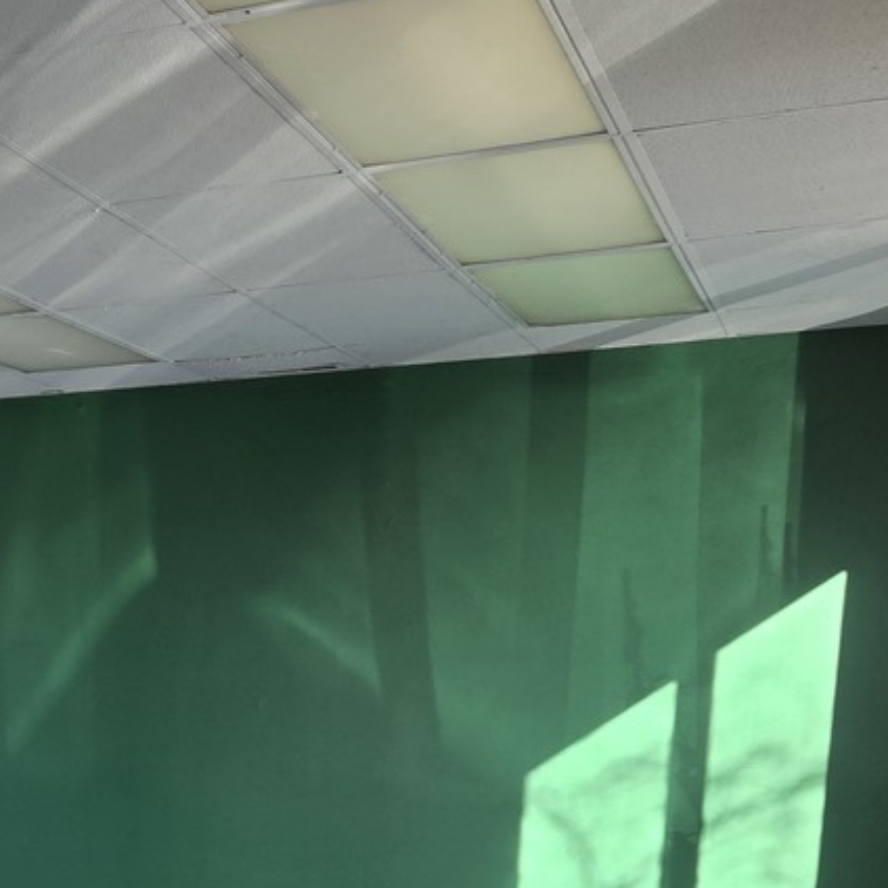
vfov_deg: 23.4
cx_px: -264
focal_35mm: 69
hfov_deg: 22.4
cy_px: 986
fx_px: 2003
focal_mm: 5.4
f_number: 1.8
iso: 40
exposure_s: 1/120
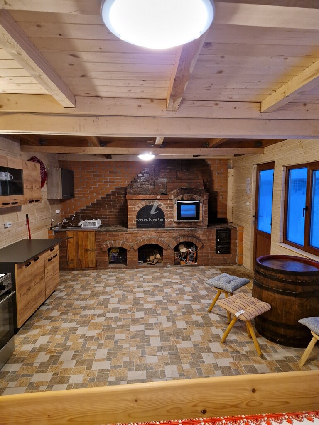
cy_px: 212
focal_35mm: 23
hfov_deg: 58.9
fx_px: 283
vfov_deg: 73.9
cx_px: 160
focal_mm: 5.4
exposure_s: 1/50
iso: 640
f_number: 1.8
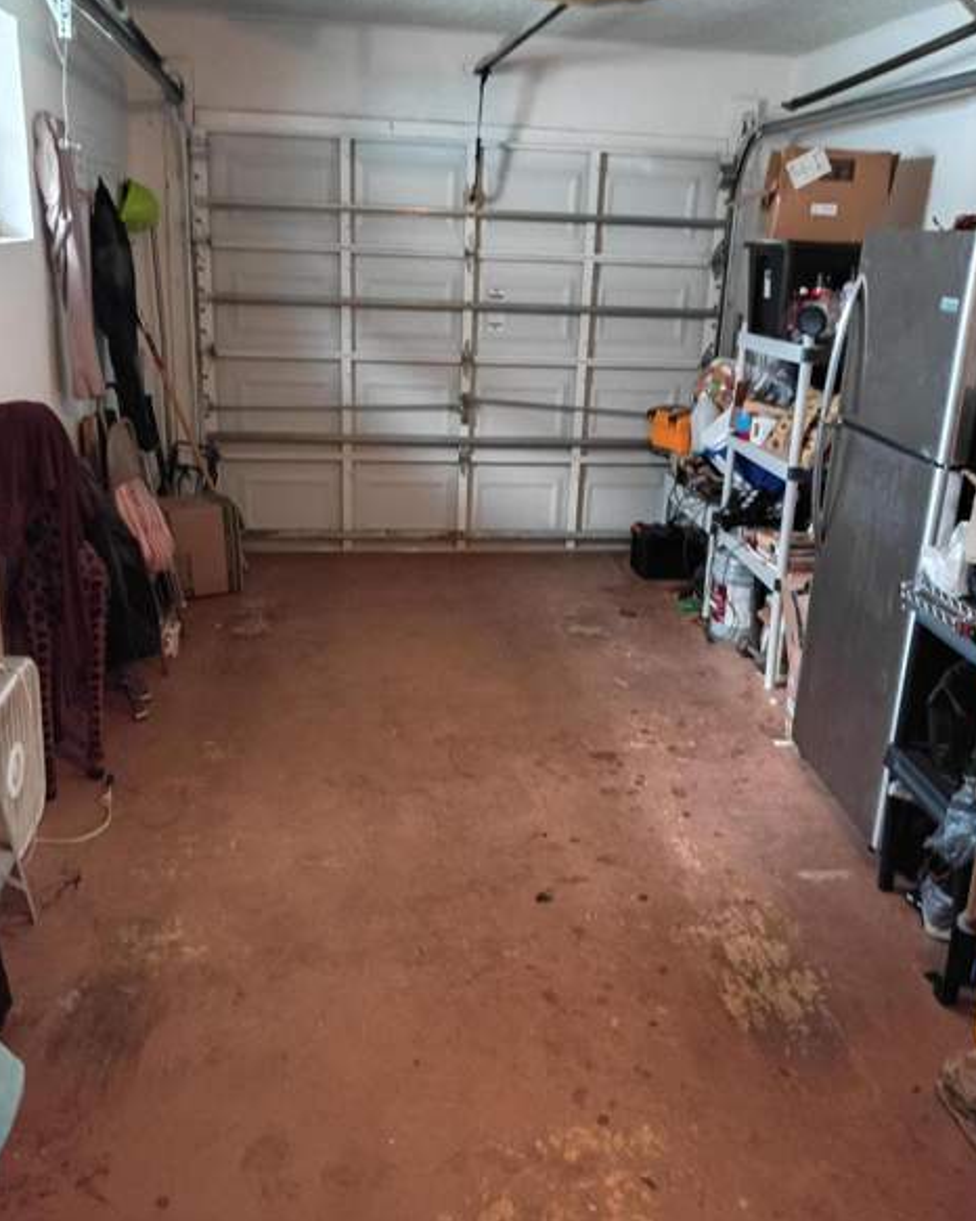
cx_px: 496
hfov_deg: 48.5
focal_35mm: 30
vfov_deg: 58.8
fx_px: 1084
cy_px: 591
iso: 100
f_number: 2.2
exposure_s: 1/24
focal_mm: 3.42
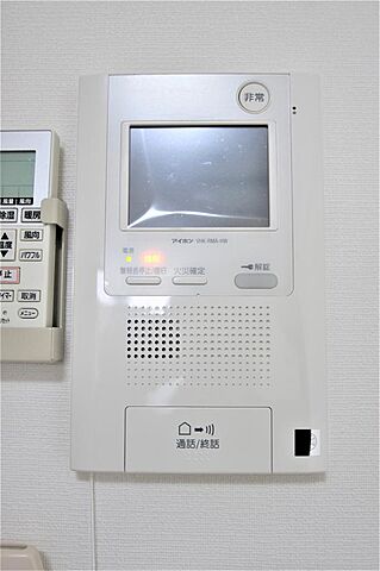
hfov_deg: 36.8
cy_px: 286
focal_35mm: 36
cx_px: 190
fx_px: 571
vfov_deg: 53.2
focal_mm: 24
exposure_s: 1/40
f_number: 4.5
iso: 160
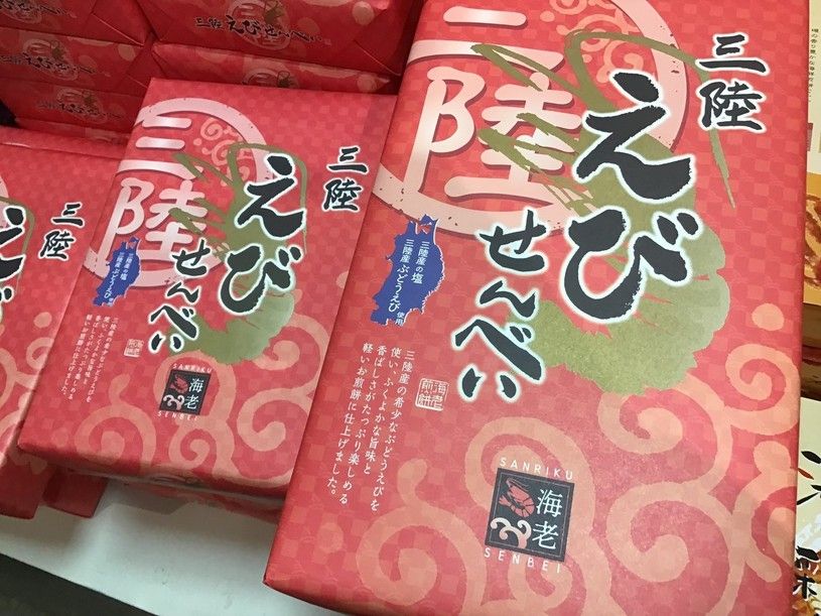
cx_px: 410
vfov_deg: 45.4
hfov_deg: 58.4
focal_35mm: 31
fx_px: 735
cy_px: 308
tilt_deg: -65.8
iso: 80
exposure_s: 1/33
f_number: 2.4
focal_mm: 3.3
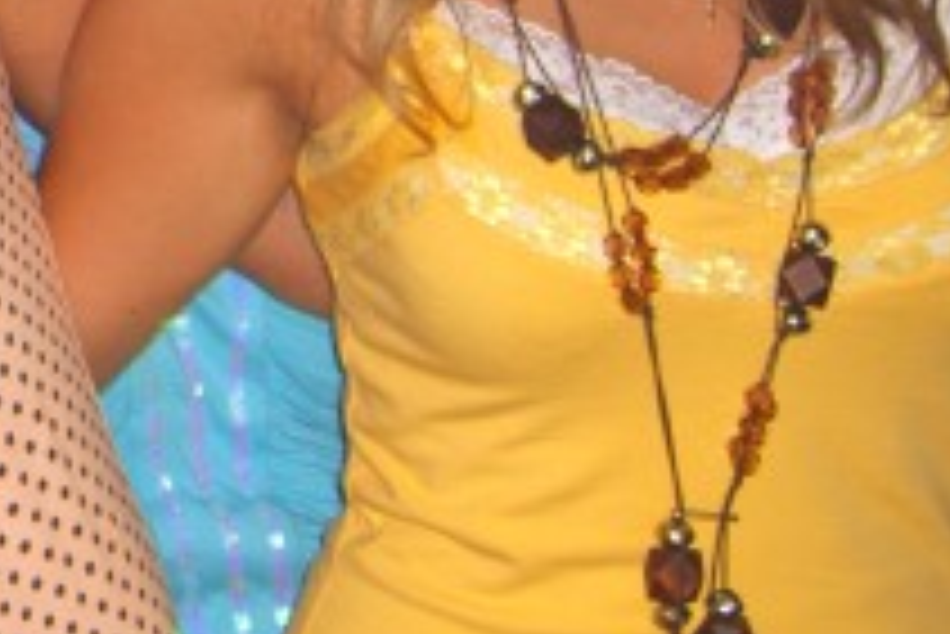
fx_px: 3591
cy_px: -126
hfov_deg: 14.4
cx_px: -284
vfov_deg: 10.0
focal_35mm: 136
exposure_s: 1/60
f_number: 3.1
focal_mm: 9.5
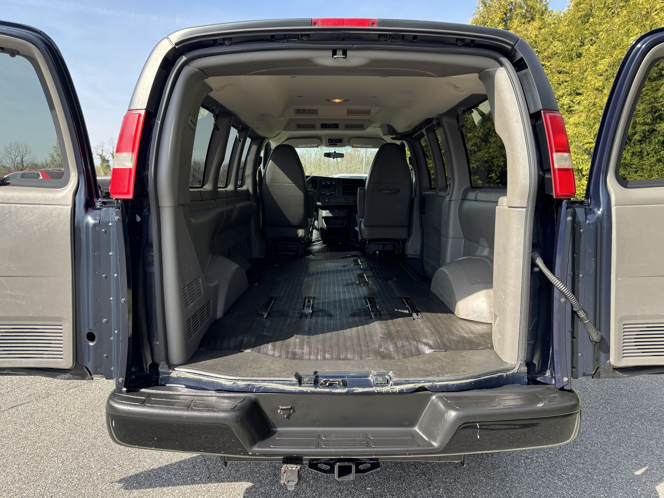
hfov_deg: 71.6
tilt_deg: -8.4
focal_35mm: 24
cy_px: 249
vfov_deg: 56.8
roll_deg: +1.1
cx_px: 332
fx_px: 460
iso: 80
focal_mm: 6.76
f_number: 1.78
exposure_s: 1/609
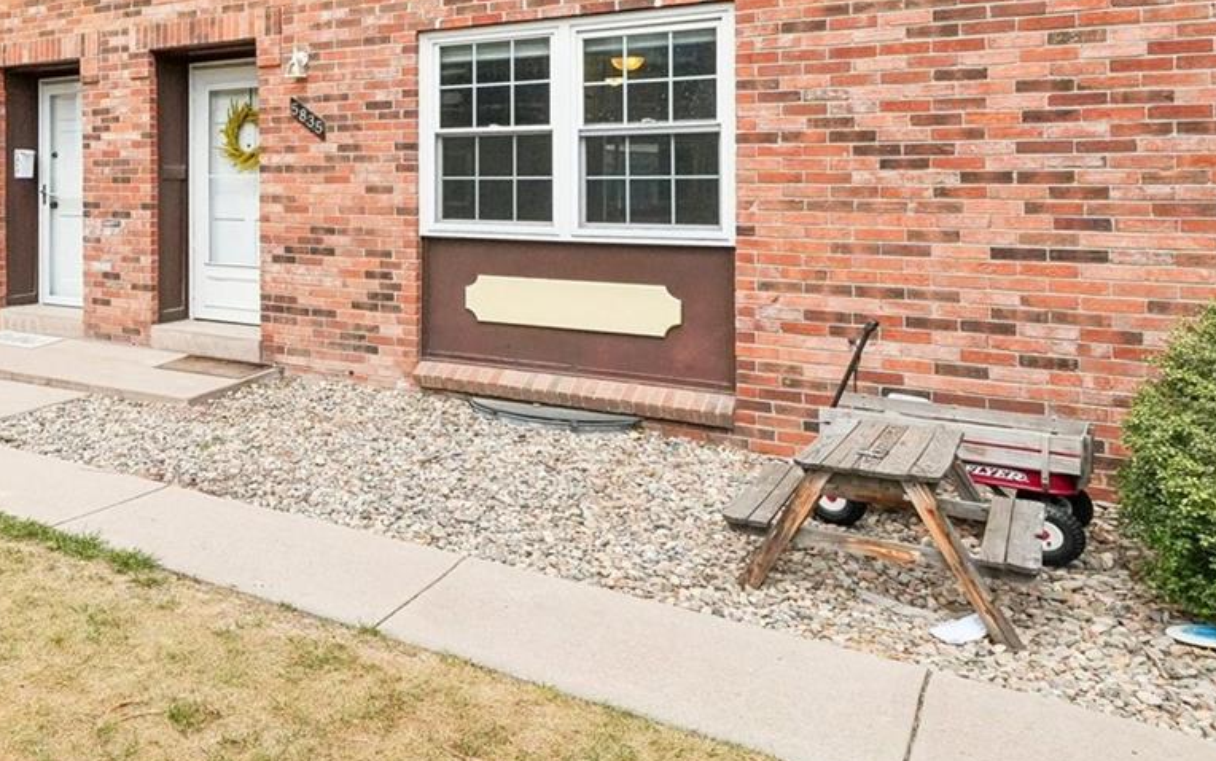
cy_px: 178
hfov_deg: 50.8
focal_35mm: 32
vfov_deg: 38.3
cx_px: 62
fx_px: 1061
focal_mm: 10
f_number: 8
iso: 800
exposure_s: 1/2000
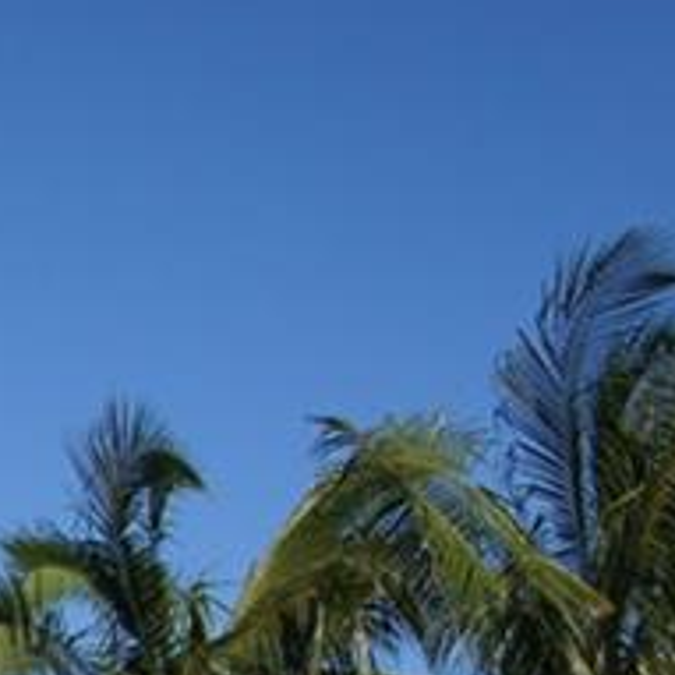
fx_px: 3161
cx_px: -703
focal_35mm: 143
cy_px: 1126
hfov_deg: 11.0
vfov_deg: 11.5
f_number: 5
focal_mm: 21
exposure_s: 1/2000
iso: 200
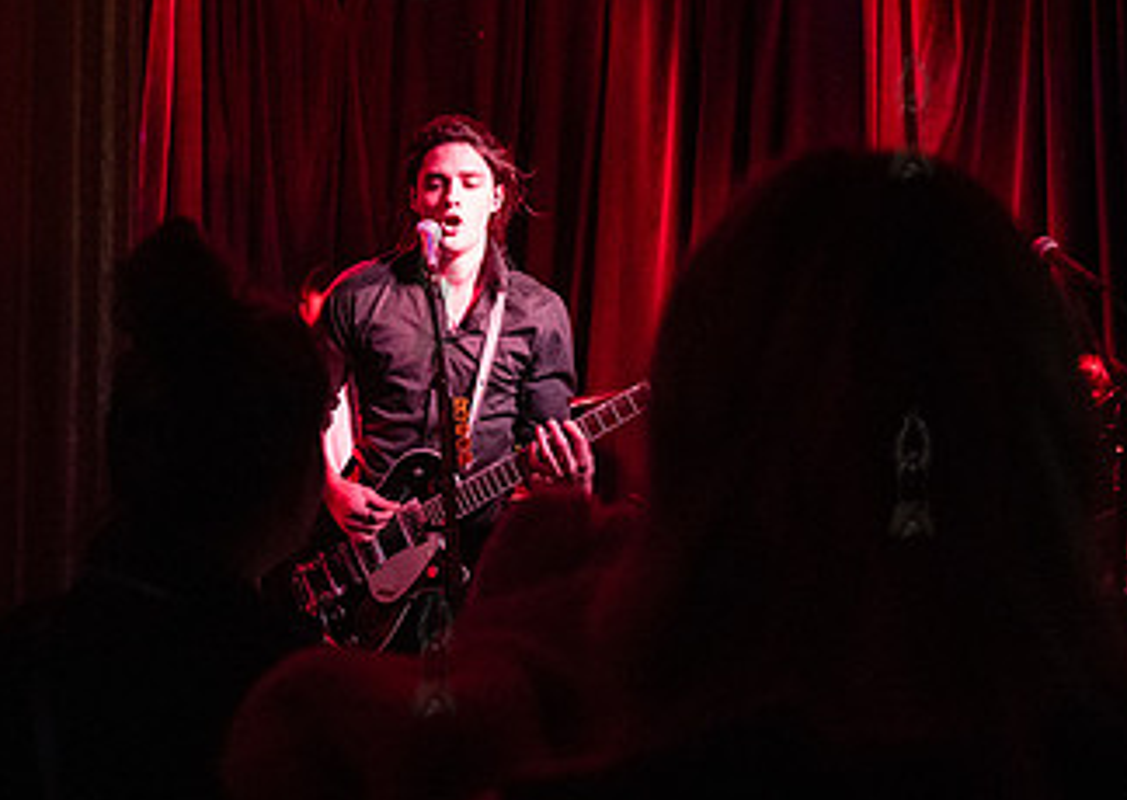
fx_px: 1916
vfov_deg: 23.5
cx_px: 365
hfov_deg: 32.5
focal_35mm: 60
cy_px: 292
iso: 12800
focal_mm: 32
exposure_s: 1/320
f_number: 3.2
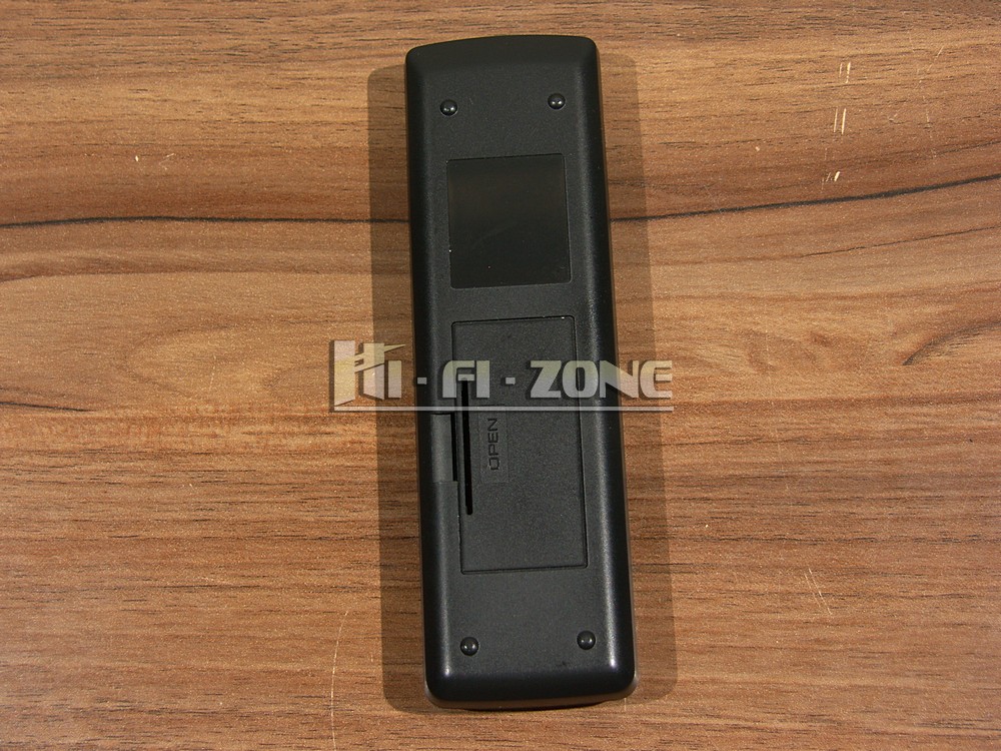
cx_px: 500
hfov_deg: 29.8
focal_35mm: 65
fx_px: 1880
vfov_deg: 22.6
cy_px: 376
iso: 50
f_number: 2.8
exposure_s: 1/60
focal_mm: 16.7
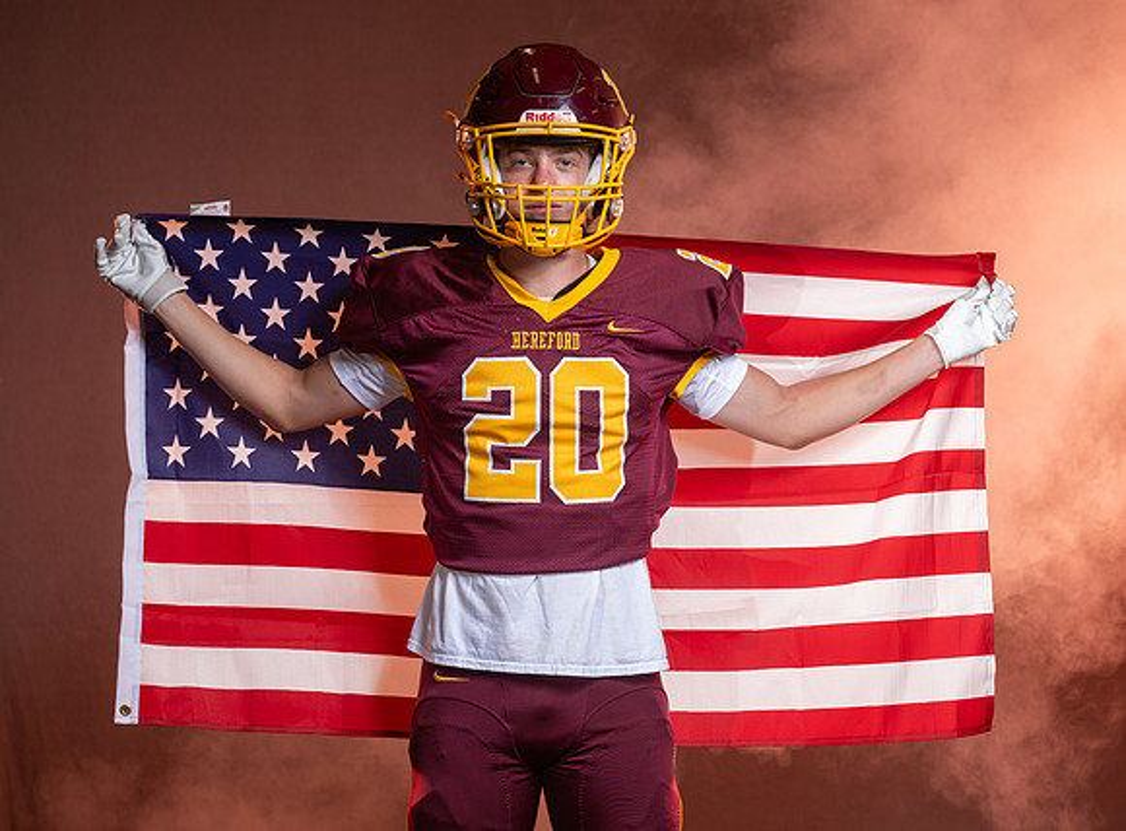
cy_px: 419
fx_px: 5195
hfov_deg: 12.4
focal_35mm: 161
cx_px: 566
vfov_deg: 9.1
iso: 80
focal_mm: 135
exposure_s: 1/160
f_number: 4.5
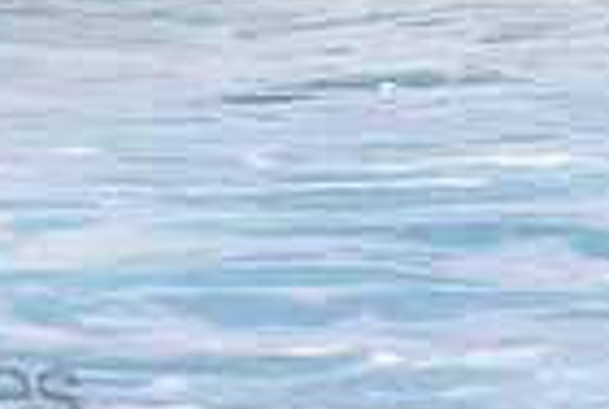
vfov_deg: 0.4
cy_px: -333
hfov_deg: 0.7
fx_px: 52604
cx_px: -257
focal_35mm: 3103
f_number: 5.6
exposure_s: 1/2000
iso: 280
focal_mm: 500
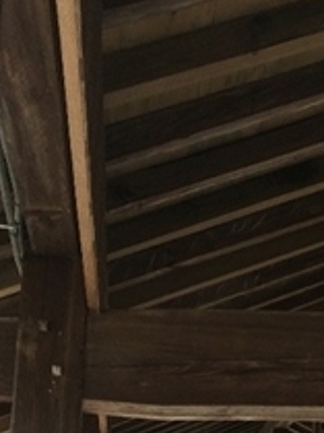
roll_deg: -1.5
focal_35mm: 83
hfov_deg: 17.4
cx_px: 301
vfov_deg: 21.9
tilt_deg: +9.7
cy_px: 518
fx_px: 1038
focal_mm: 4.15
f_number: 2.2
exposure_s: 1/60
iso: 50
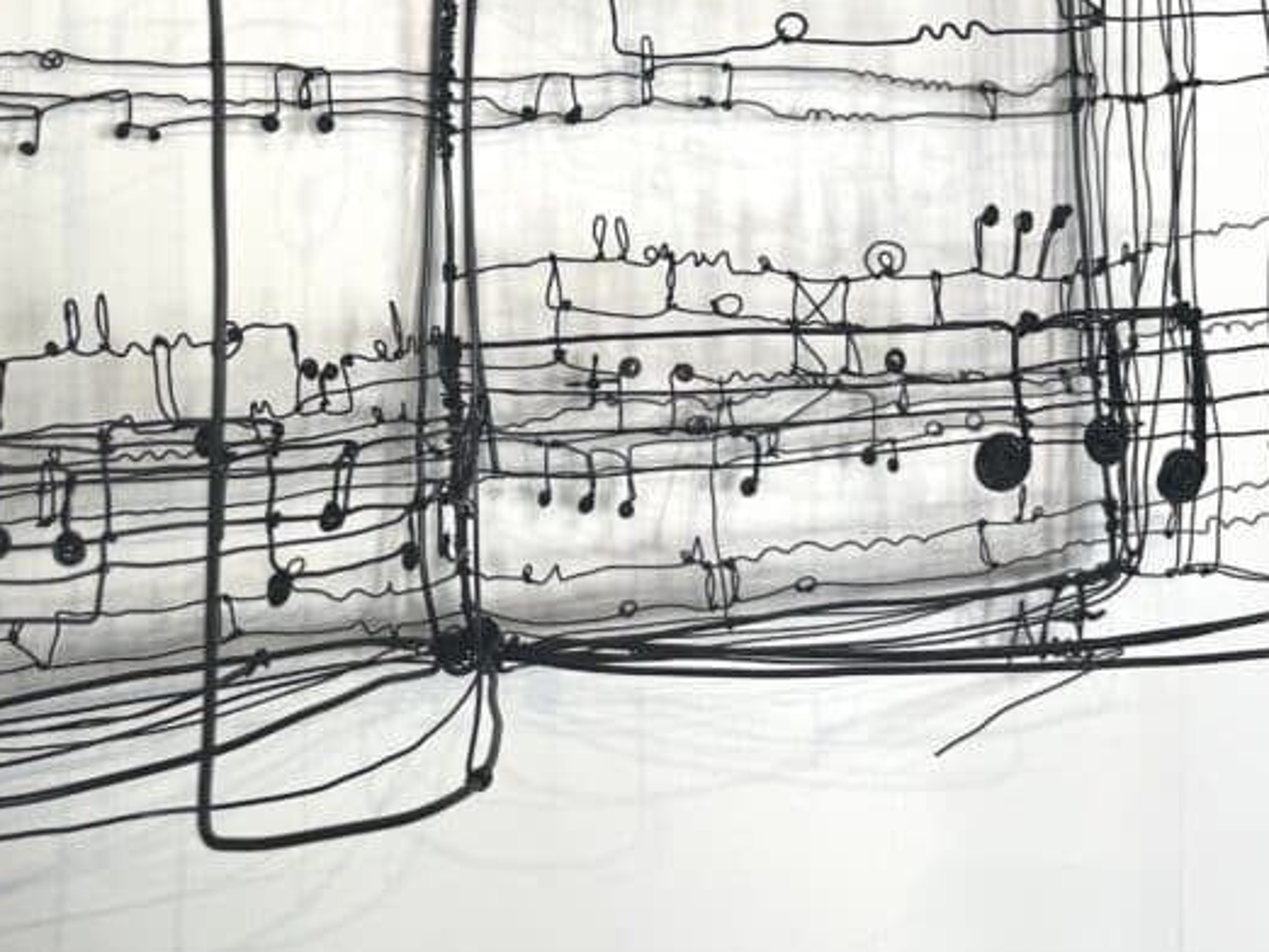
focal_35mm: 51
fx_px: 1870
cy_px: 92
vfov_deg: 27.5
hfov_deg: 37.0
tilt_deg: +0.7
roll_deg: -0.4
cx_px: 401
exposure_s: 1/100
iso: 50
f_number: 1.6
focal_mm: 5.1
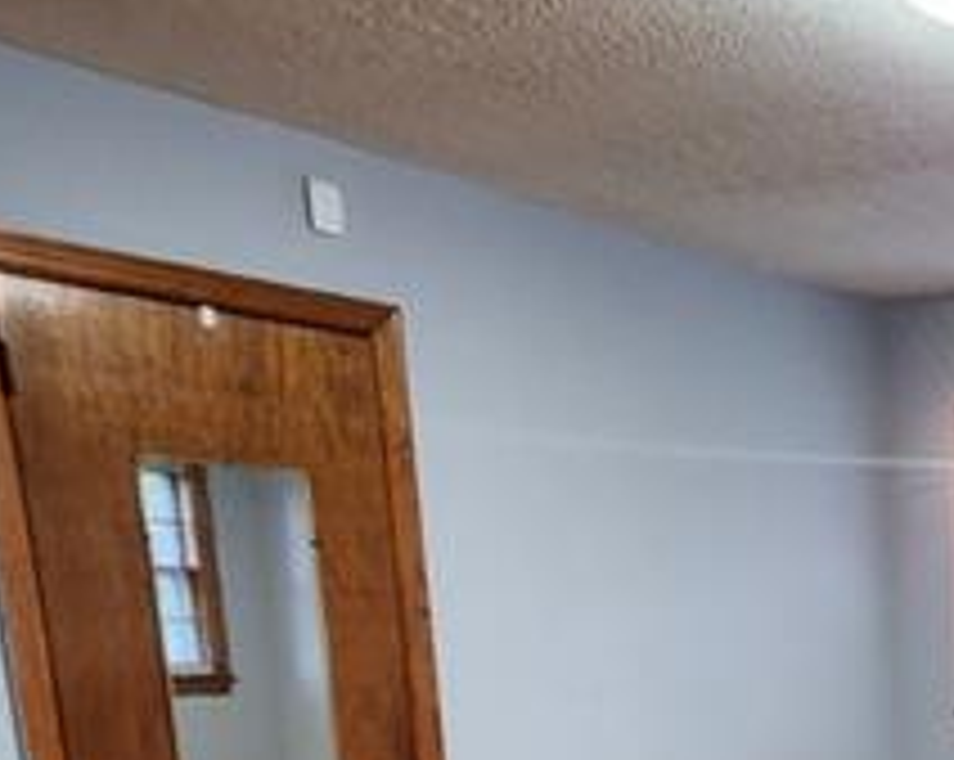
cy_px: 967
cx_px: 1107
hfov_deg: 33.8
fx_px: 1297
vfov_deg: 27.7
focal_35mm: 46
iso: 400
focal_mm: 2.2
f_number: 2.2
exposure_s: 1/30
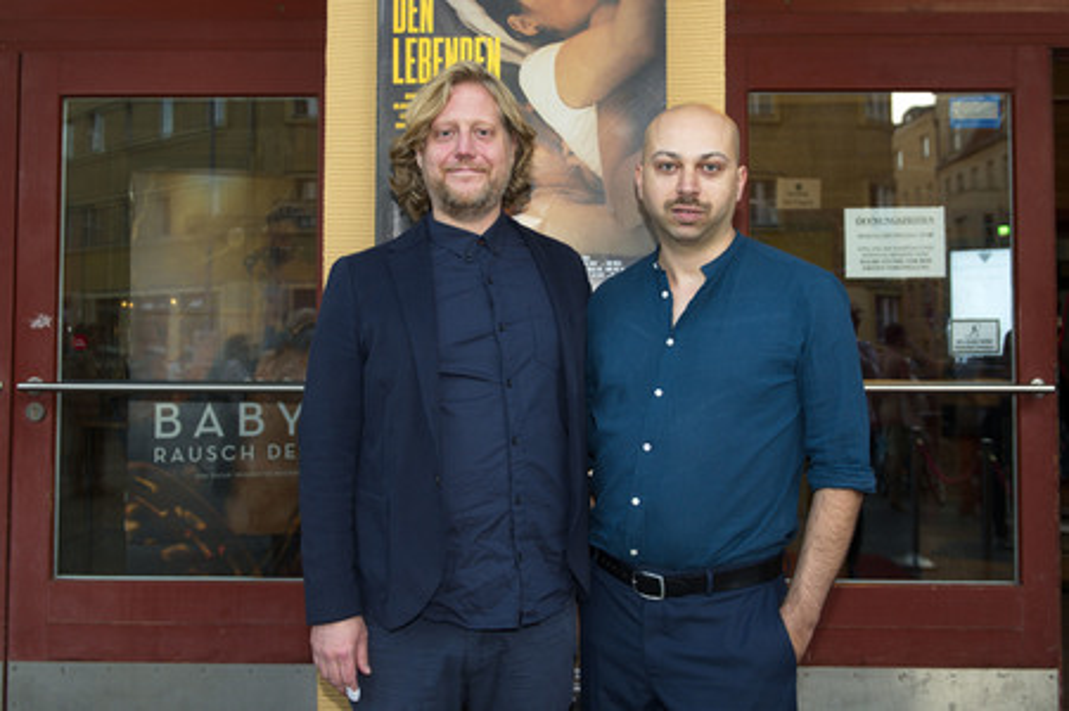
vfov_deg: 41.1
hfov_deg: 58.8
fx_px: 950
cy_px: 356
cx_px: 534
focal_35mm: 32
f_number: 4.5
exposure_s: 1/200
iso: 800
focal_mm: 32
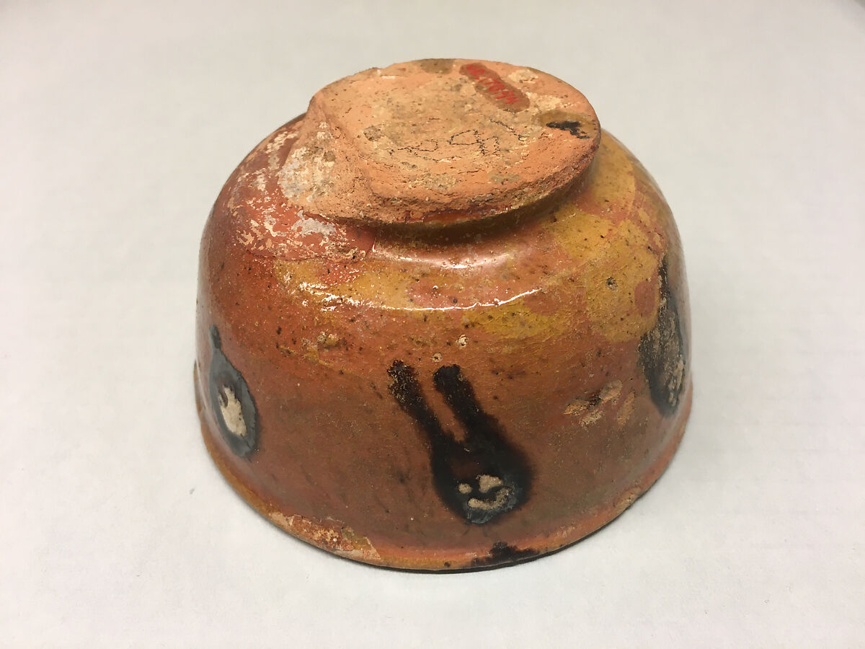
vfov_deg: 48.2
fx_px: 725
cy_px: 324
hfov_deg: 61.7
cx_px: 432
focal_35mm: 29
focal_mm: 4.15
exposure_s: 1/30
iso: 50
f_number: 2.2
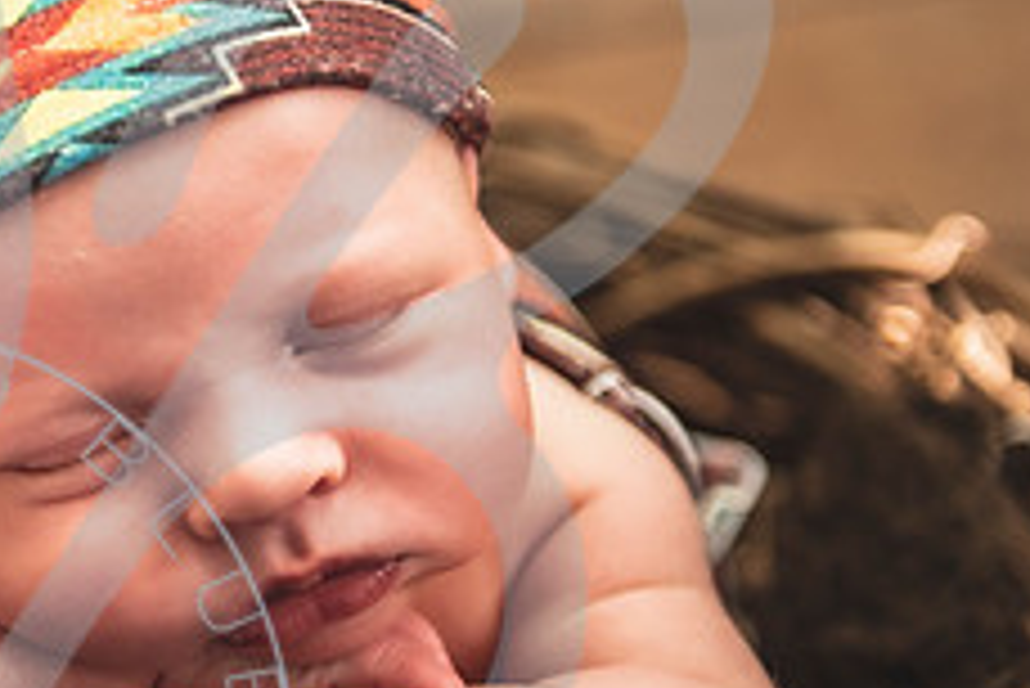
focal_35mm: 142
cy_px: 398
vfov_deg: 9.7
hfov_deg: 14.3
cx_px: 58
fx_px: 4065
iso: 200
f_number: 2.8
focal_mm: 56
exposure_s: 1/125
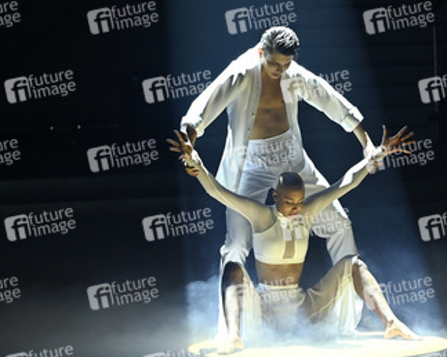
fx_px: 1984
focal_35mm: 150
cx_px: 279
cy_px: 190
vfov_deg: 10.3
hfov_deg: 12.8
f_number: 3.5
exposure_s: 1/320
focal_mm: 115
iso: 1000
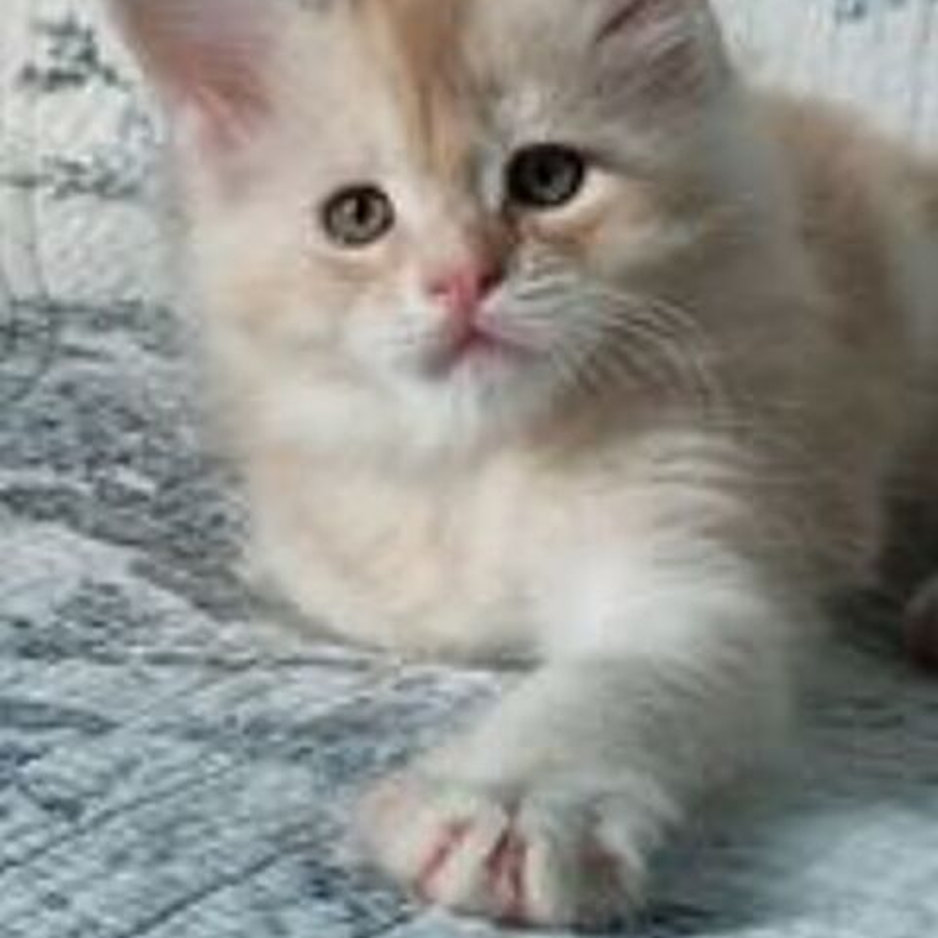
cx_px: 470
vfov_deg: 13.6
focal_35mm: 128
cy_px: 370
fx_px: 3924
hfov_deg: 13.6
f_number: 1.9
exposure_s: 1/100
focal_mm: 6.12
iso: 708
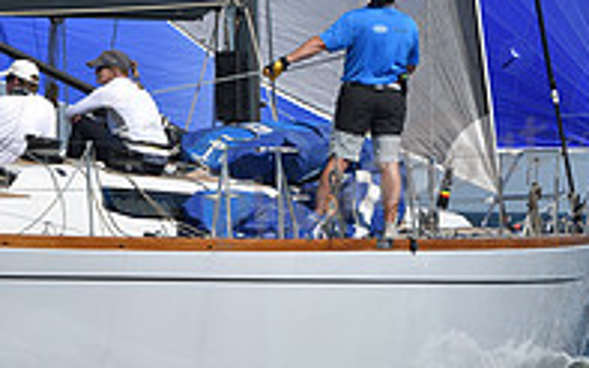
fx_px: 6034
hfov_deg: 5.6
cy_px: 61
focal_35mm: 376
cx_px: 54
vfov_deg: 3.5
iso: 320
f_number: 11
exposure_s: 1/1250
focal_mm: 125
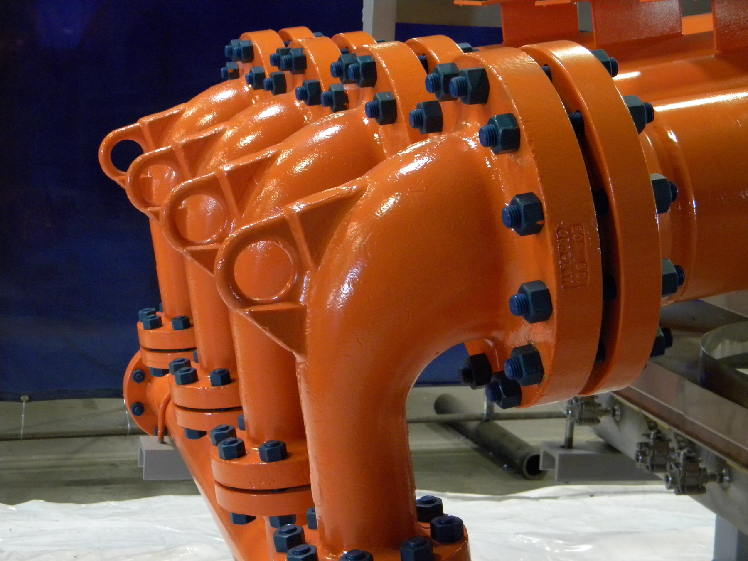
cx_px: 374
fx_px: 1448
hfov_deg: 29.0
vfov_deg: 21.9
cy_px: 280
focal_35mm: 67
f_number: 4.3
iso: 400
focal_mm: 12.2
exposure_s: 1/15.1
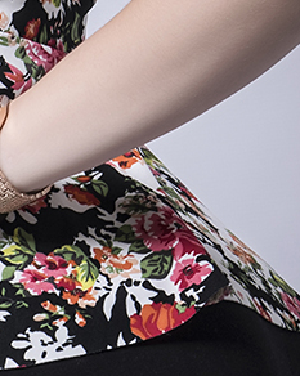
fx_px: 4720
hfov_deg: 3.6
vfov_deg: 4.5
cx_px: 35
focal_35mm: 425
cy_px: -103
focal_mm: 55
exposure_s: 1/200
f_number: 10
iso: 100
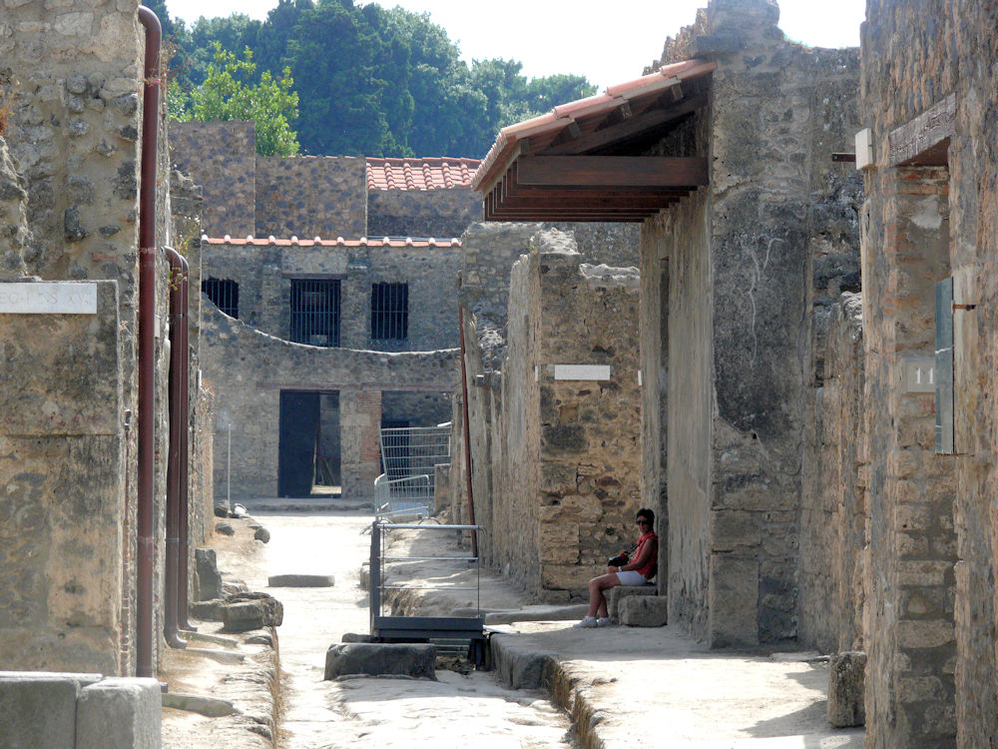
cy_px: 374
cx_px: 499
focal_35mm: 225
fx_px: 6487
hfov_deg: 8.8
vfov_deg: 6.6
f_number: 5.6
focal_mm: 47.5
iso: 100
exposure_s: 1/200
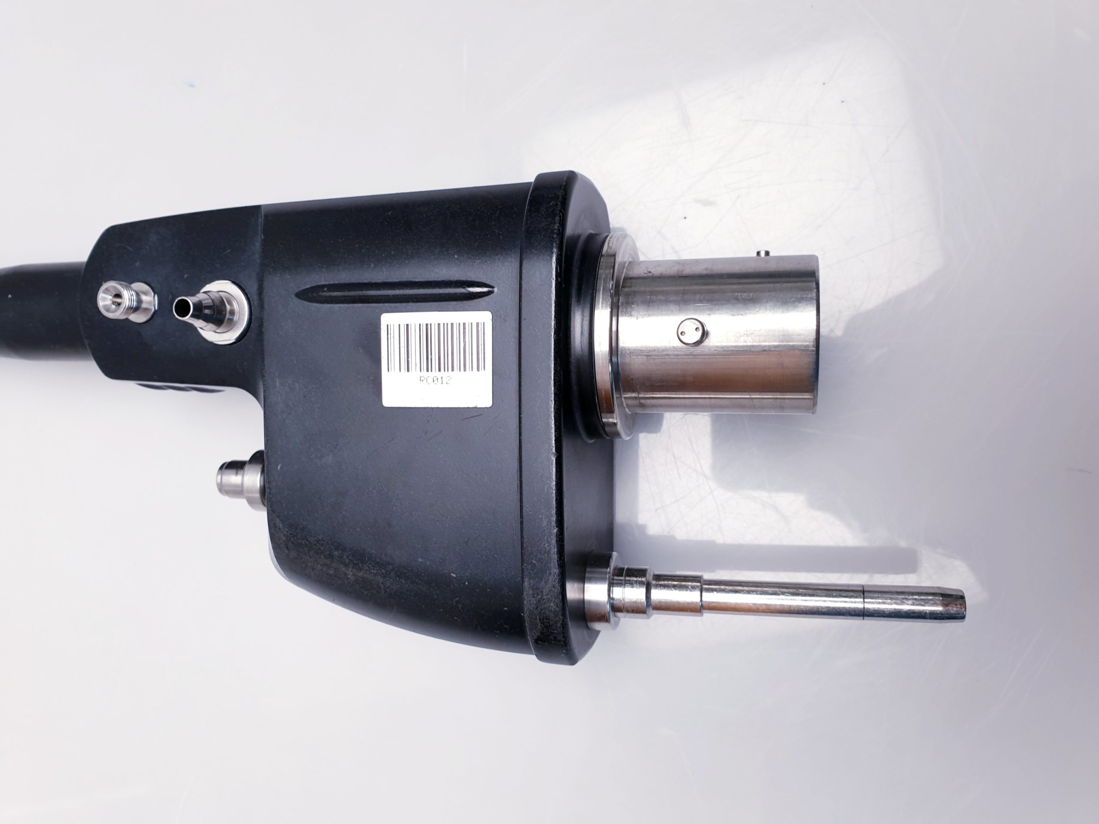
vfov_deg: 53.1
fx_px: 825
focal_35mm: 26
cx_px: 550
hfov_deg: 67.3
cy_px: 412
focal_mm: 4.3
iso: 64
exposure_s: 1/50
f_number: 2.4
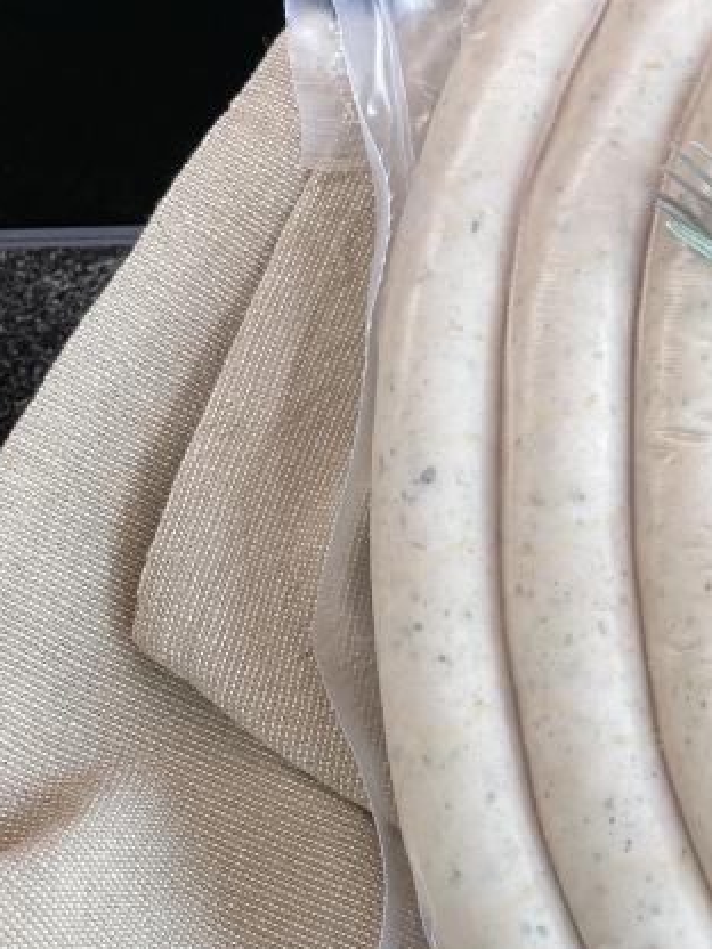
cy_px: 543
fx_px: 1371
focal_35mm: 50
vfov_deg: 38.1
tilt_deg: -57.6
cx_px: 673
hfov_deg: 27.8
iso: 125
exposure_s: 1/87
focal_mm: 4.2
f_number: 1.6
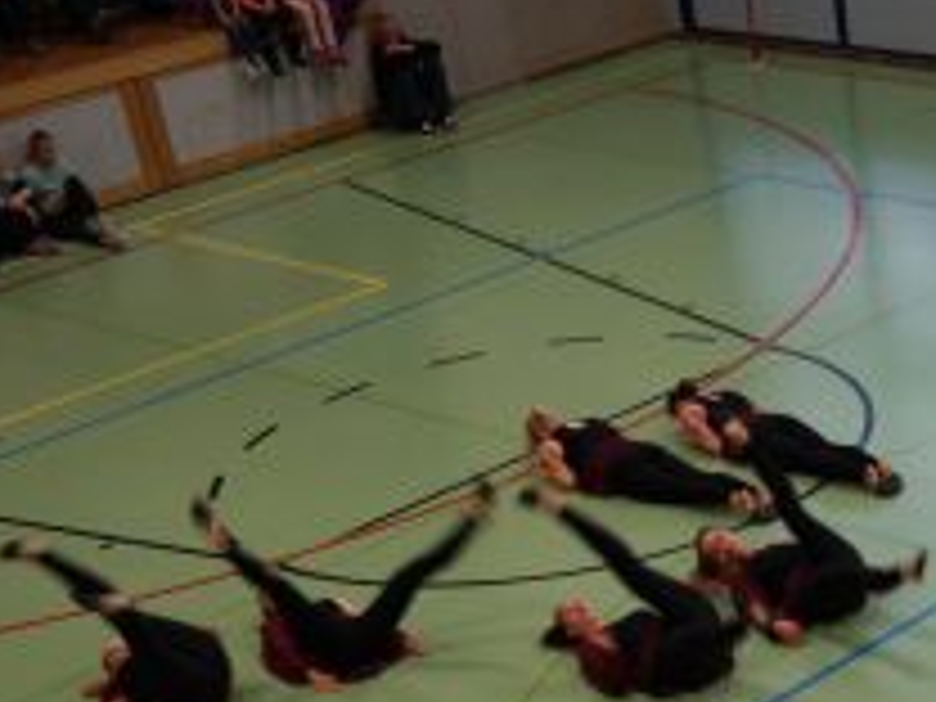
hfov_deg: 22.6
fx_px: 2163
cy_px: 934
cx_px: 1107
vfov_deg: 17.2
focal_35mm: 80
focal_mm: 18
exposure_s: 1/40
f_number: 3.5
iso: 200
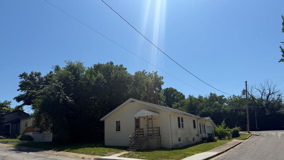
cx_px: 141
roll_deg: +3.8
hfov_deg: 69.9
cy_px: 103
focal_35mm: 27
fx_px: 203
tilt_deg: +11.3
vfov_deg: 42.5
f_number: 1.78
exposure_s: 1/6173
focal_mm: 6.76
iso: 80
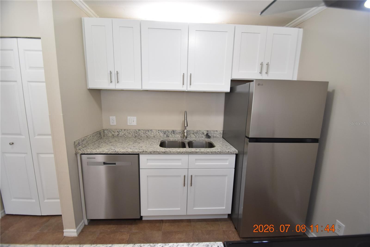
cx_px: 185
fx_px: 154
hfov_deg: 100.4
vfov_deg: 77.3
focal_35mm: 15
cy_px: 124
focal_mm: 10
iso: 800
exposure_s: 1/90
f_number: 3.5
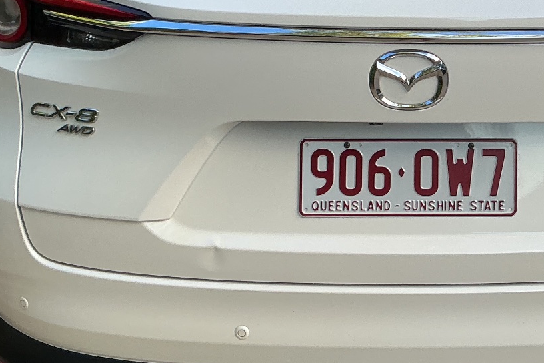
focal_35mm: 71
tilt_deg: -9.3
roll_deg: +0.7
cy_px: 27
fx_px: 1073
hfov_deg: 27.8
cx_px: 451
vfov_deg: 18.8
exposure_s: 1/217
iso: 20
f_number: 1.8
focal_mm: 3
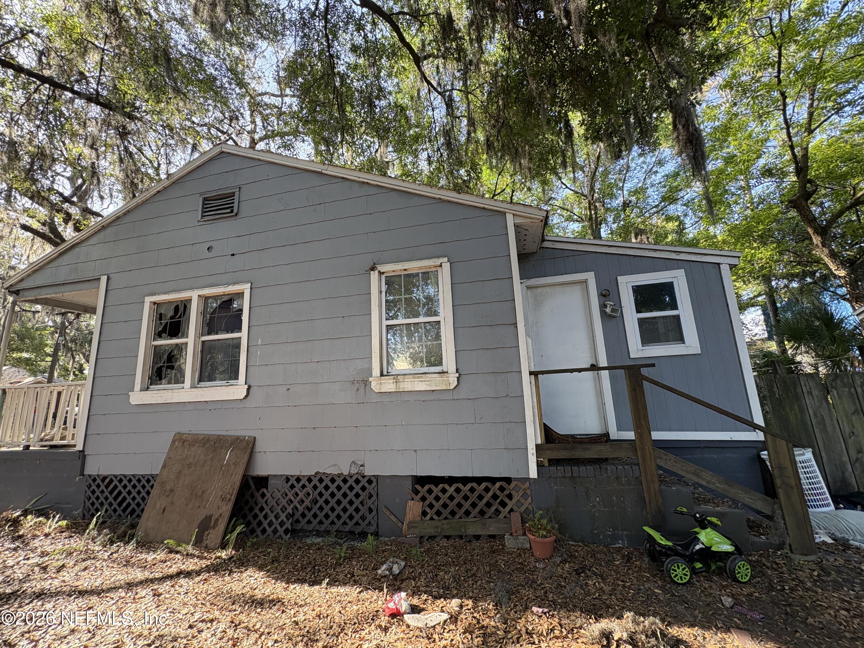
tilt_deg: +11.7
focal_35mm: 14
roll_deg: +3.0
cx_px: 432
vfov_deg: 85.7
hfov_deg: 102.1
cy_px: 324
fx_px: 349
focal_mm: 2.22
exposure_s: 1/128
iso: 64
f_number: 2.2
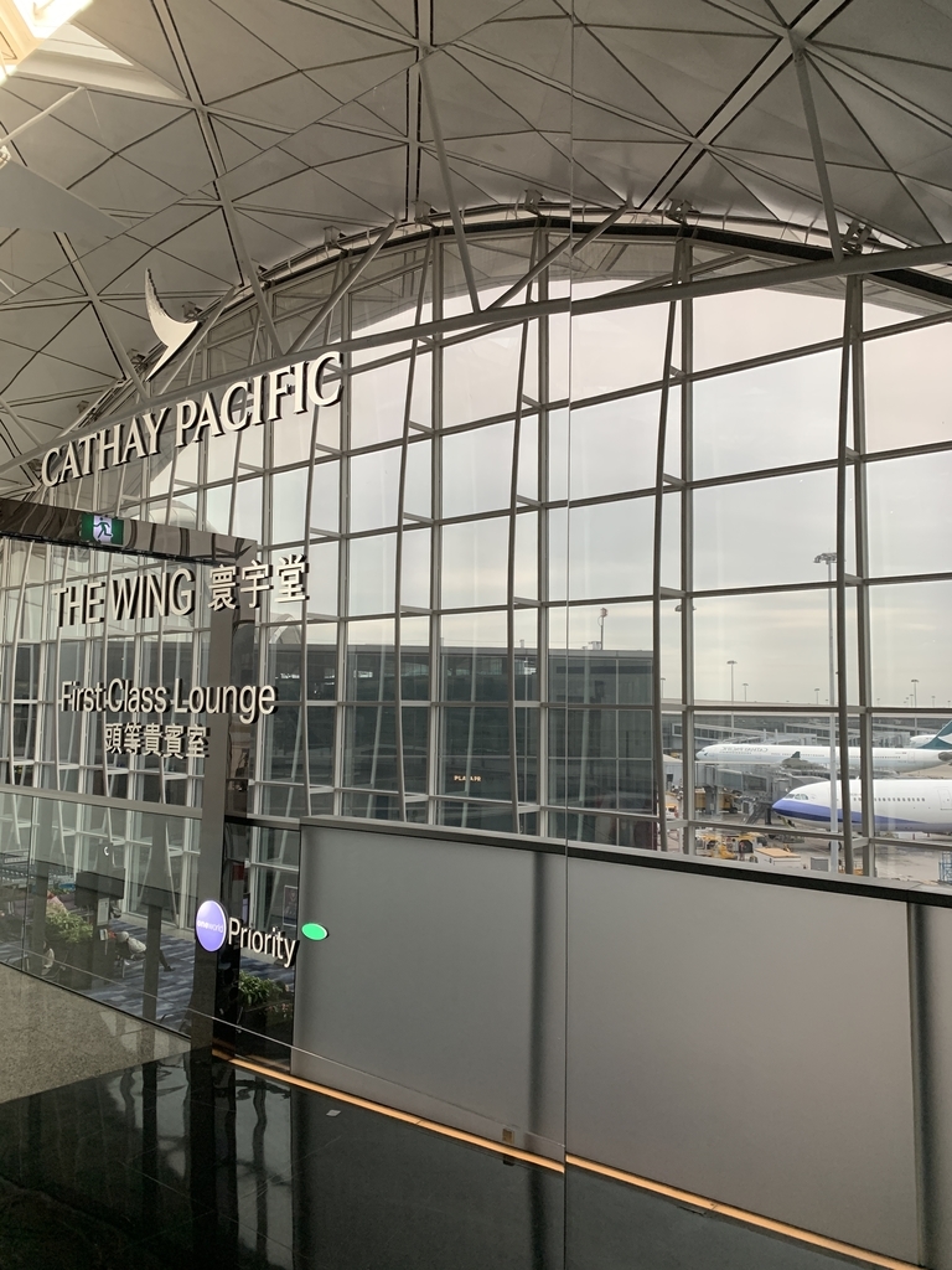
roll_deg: -0.8
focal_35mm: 26
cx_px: 476
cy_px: 635
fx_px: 953
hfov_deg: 53.1
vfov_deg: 67.3
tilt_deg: +5.3
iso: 125
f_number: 1.8
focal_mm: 4.25
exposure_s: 1/60
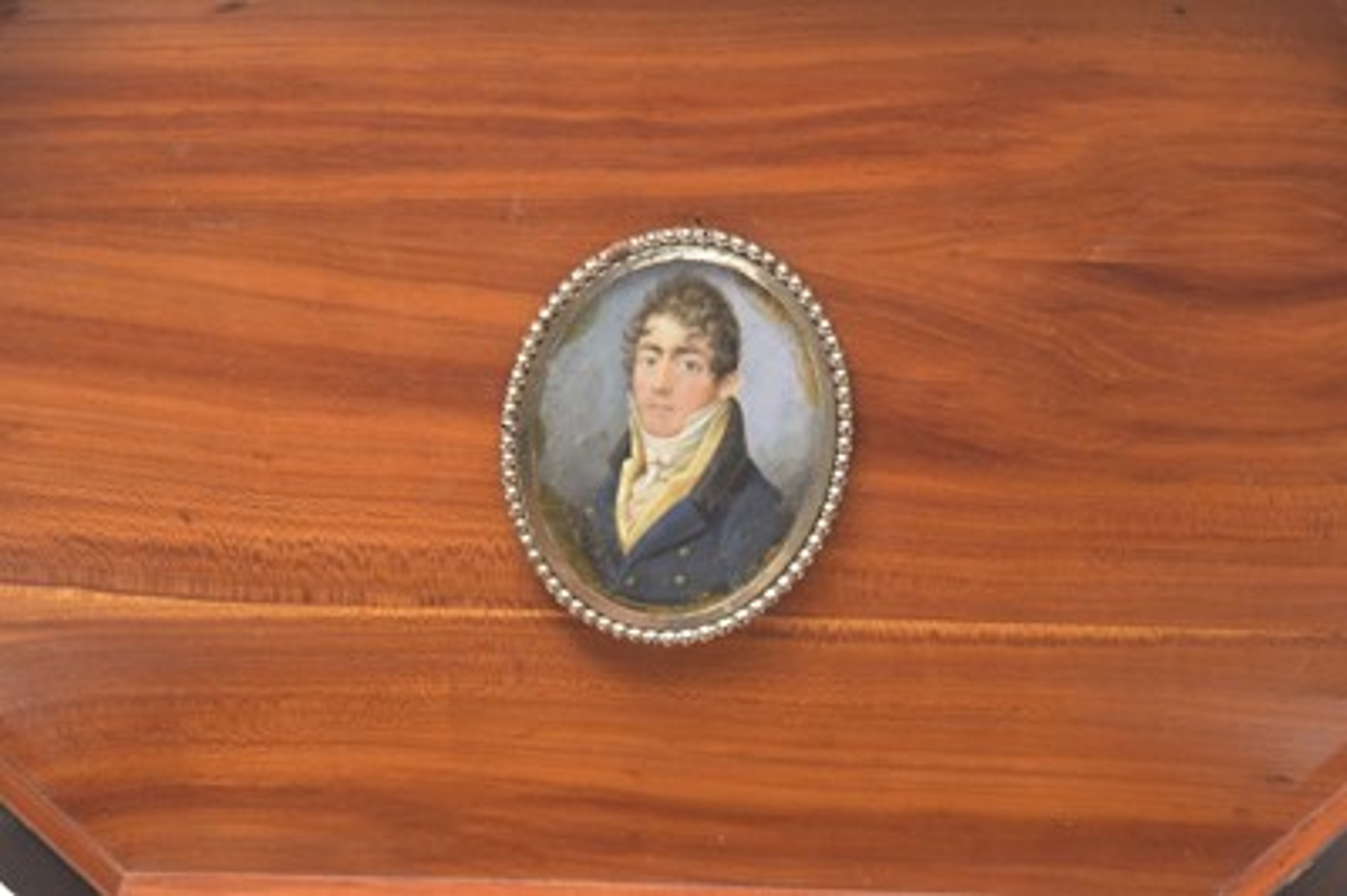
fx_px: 3084
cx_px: 674
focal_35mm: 82
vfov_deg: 16.5
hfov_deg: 24.6
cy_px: 448
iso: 800
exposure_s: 1/10
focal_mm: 55
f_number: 5.6
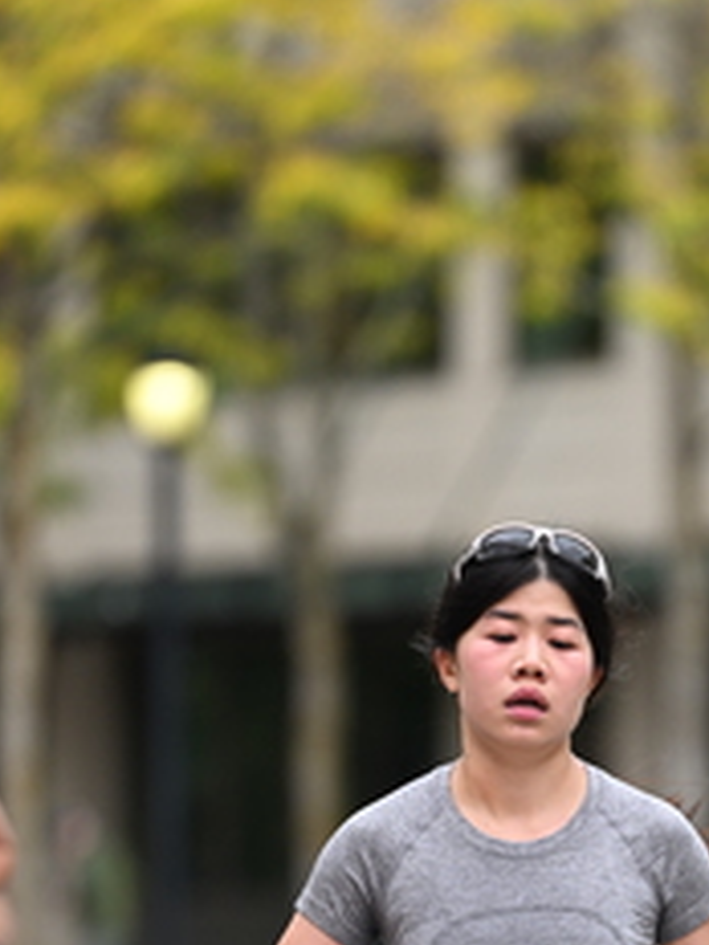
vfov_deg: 4.3
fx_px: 12453
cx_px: 560
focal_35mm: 456
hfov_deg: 3.3
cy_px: 802
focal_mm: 200
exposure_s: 1/2000
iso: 640
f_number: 2.8
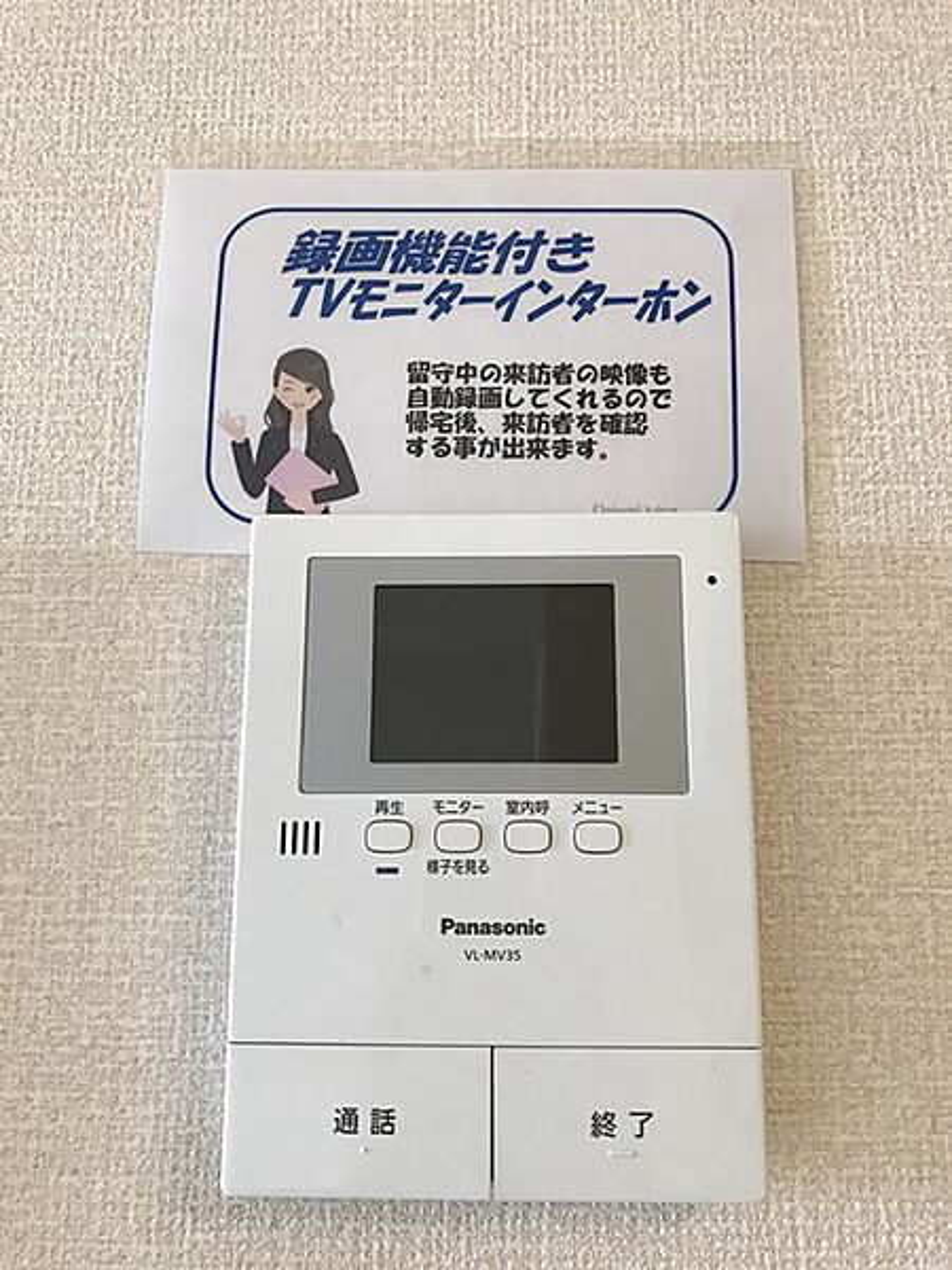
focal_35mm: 28
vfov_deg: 63.4
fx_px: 1027
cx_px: 476
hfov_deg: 49.7
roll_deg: -0.2
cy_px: 635
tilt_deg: +11.8
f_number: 1.8
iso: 40
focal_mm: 3.99
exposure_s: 1/33
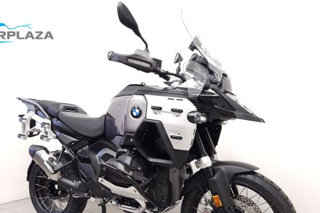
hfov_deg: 63.5
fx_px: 258
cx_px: 144
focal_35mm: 29
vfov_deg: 44.3
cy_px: 142
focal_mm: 5.4
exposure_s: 1/45
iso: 160
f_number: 1.8
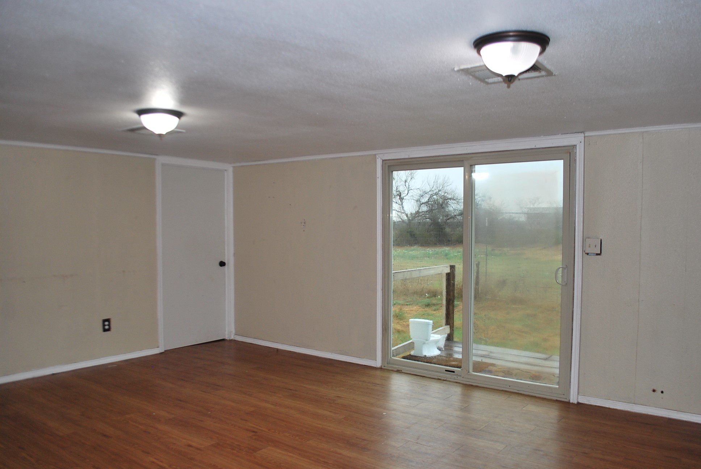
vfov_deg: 48.0
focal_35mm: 27
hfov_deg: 67.3
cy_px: 234
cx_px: 350
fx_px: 526
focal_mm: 18
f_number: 3.5
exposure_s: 1/60
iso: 200
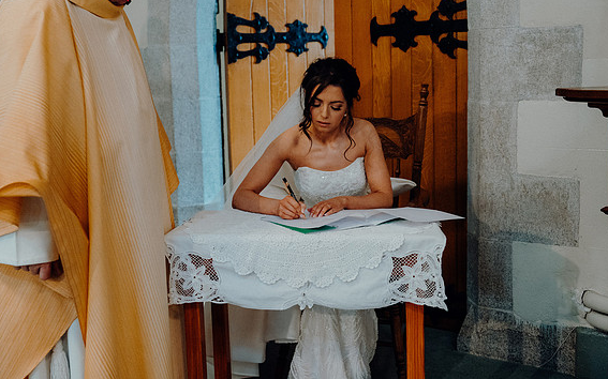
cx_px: 307
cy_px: 176
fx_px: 812
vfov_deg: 26.3
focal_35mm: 49
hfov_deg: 41.1
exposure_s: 1/160
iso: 4000
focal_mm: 47
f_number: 3.5
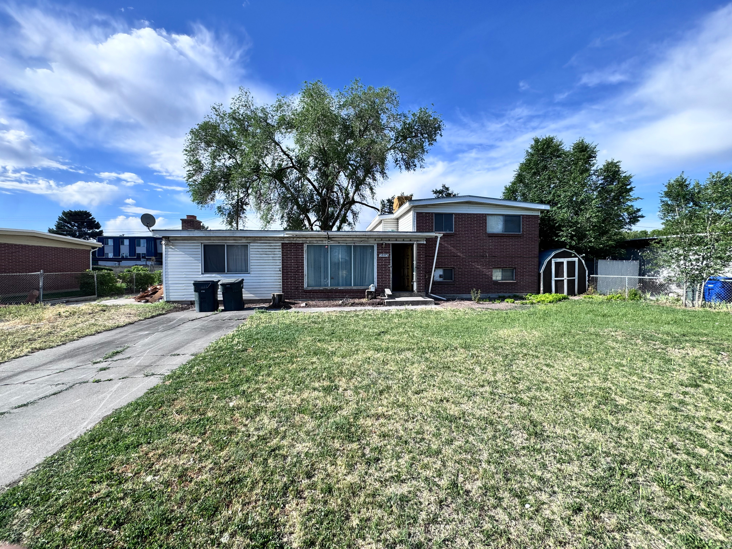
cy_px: 274
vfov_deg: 85.7
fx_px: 296
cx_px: 366
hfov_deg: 102.1
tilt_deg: -1.8
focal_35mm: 14
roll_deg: -0.4
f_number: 2.2
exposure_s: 1/1323
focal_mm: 2.22
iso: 50
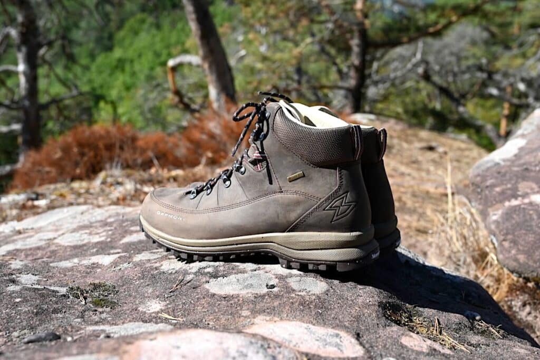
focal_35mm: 37
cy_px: 180
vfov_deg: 35.9
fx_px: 555
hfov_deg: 51.9
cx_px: 270
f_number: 6.3
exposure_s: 1/320
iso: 100
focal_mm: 37
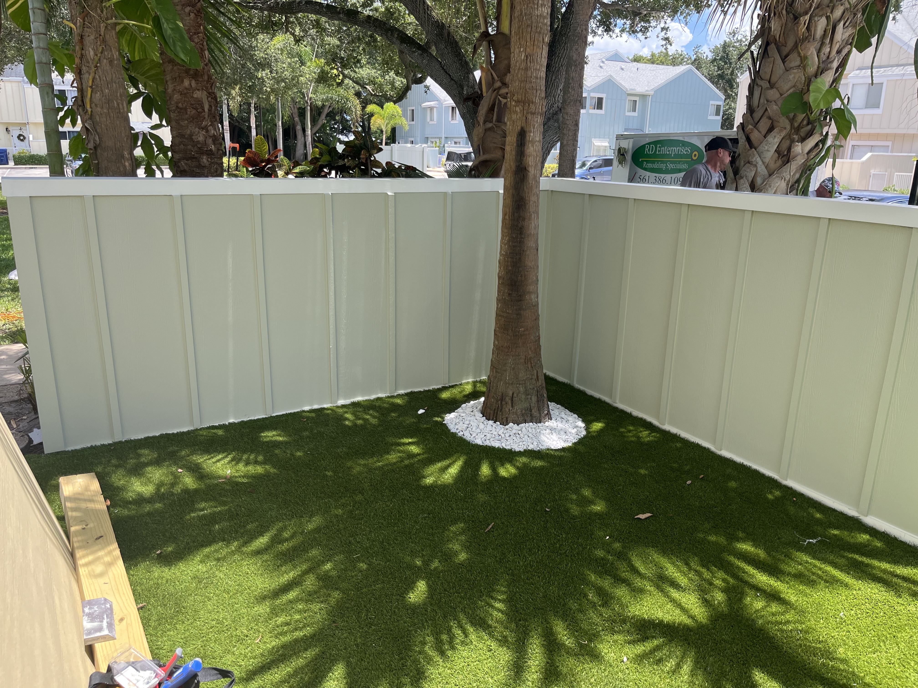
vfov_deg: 53.1
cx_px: 459
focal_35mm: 26
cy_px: 344
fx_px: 690
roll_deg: +0.2
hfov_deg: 67.3
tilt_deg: -14.6
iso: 50
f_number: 1.6
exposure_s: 1/804
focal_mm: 5.1
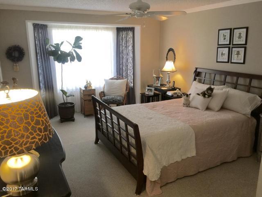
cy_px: 98
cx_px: 131
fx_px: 219
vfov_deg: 48.2
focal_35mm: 29
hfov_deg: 61.7
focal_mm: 4.15
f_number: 2.2
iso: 32
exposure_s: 1/30
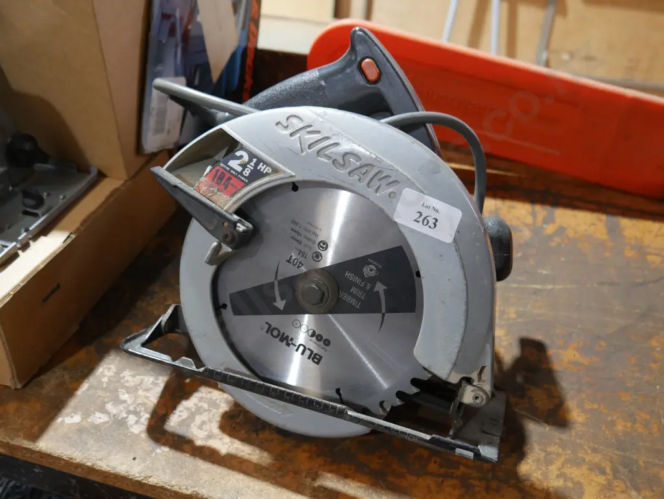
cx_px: 332
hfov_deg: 53.9
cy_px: 250
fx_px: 652
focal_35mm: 34
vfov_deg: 41.8
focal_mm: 17
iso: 1000
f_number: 4
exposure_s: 1/60
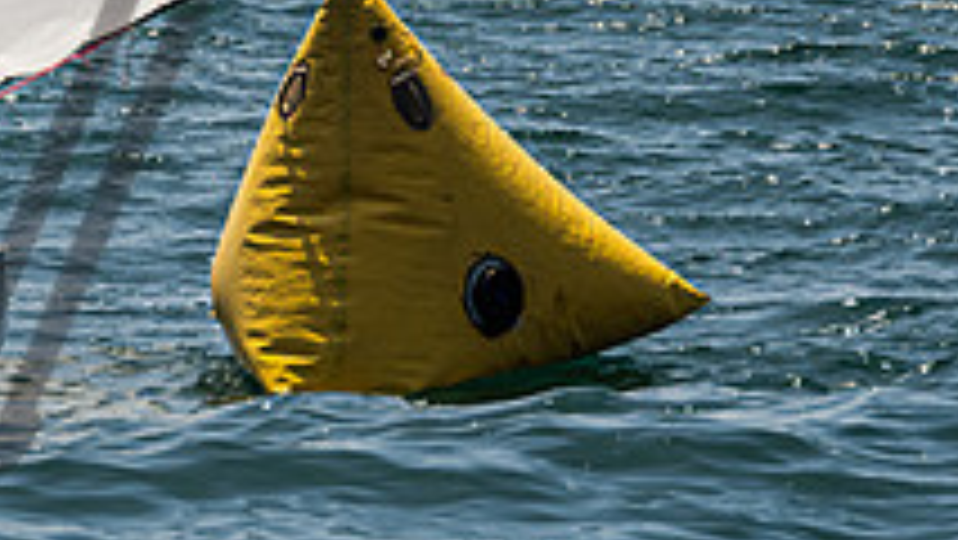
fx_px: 15781
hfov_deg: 3.5
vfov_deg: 2.0
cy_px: -74
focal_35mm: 621
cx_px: -352
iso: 250
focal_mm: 170
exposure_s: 1/1600
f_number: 7.6
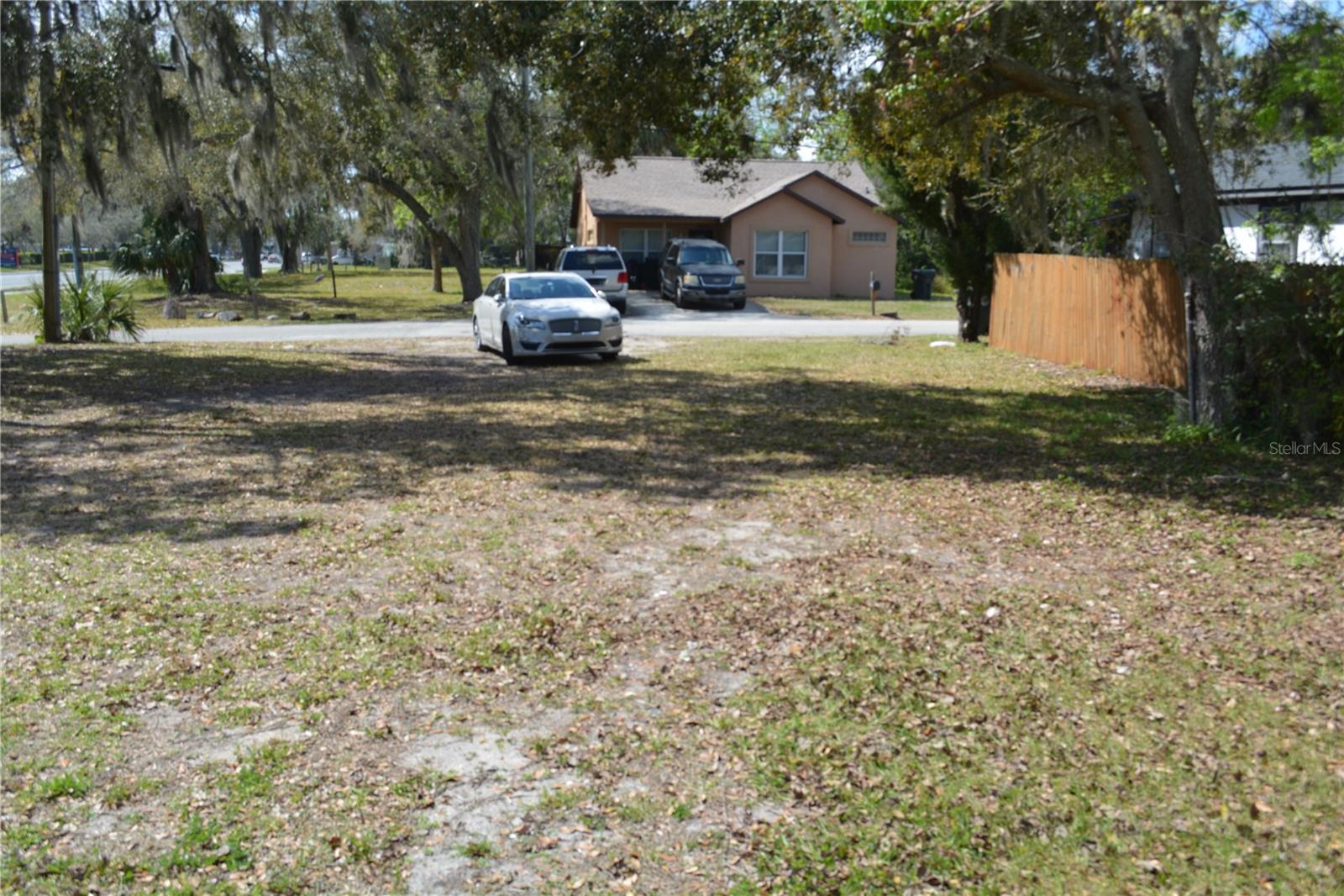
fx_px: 1120
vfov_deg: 43.6
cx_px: 672
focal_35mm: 30
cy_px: 448
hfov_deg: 61.9
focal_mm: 20
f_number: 8
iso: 160
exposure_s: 1/250
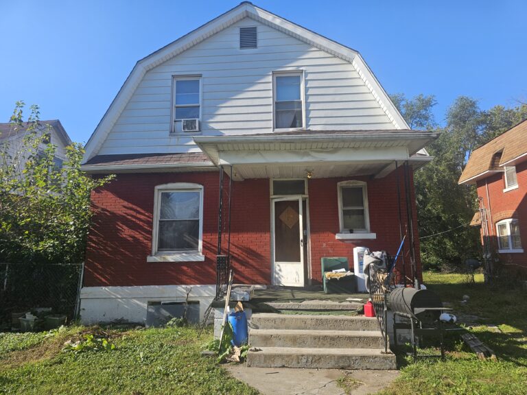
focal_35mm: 23
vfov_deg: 58.9
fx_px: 350
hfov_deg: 73.9
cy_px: 198
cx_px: 264
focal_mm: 6.3
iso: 10
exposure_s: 1/385
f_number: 1.7
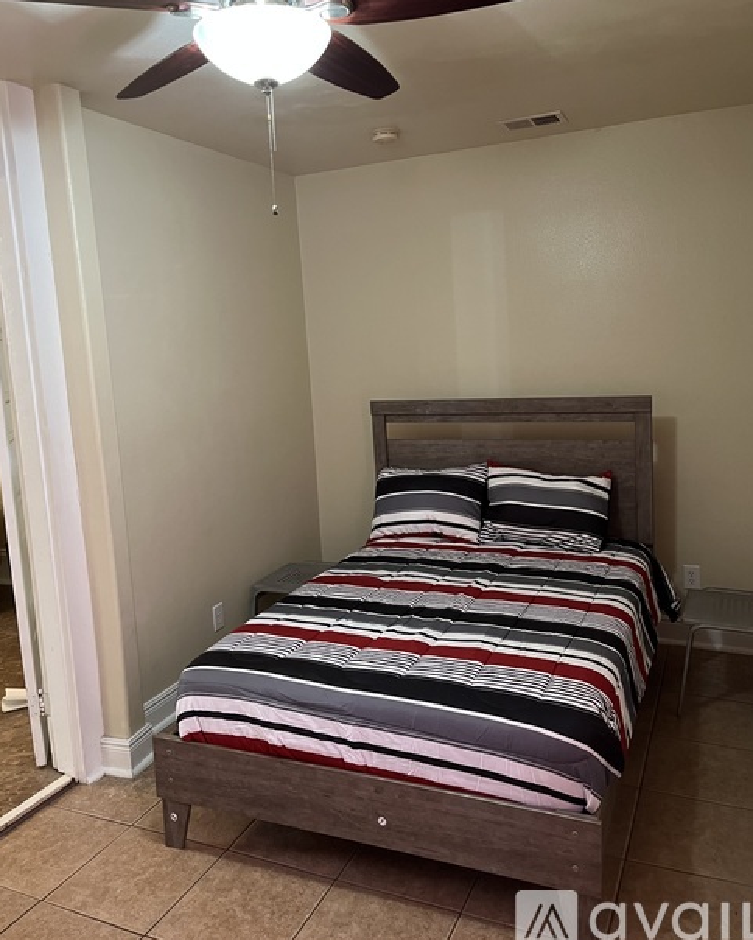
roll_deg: +2.8
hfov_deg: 51.6
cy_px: 433
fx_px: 779
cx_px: 378
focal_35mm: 28
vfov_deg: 62.1
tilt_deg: -7.2
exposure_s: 1/40
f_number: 1.6
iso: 400
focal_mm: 5.1
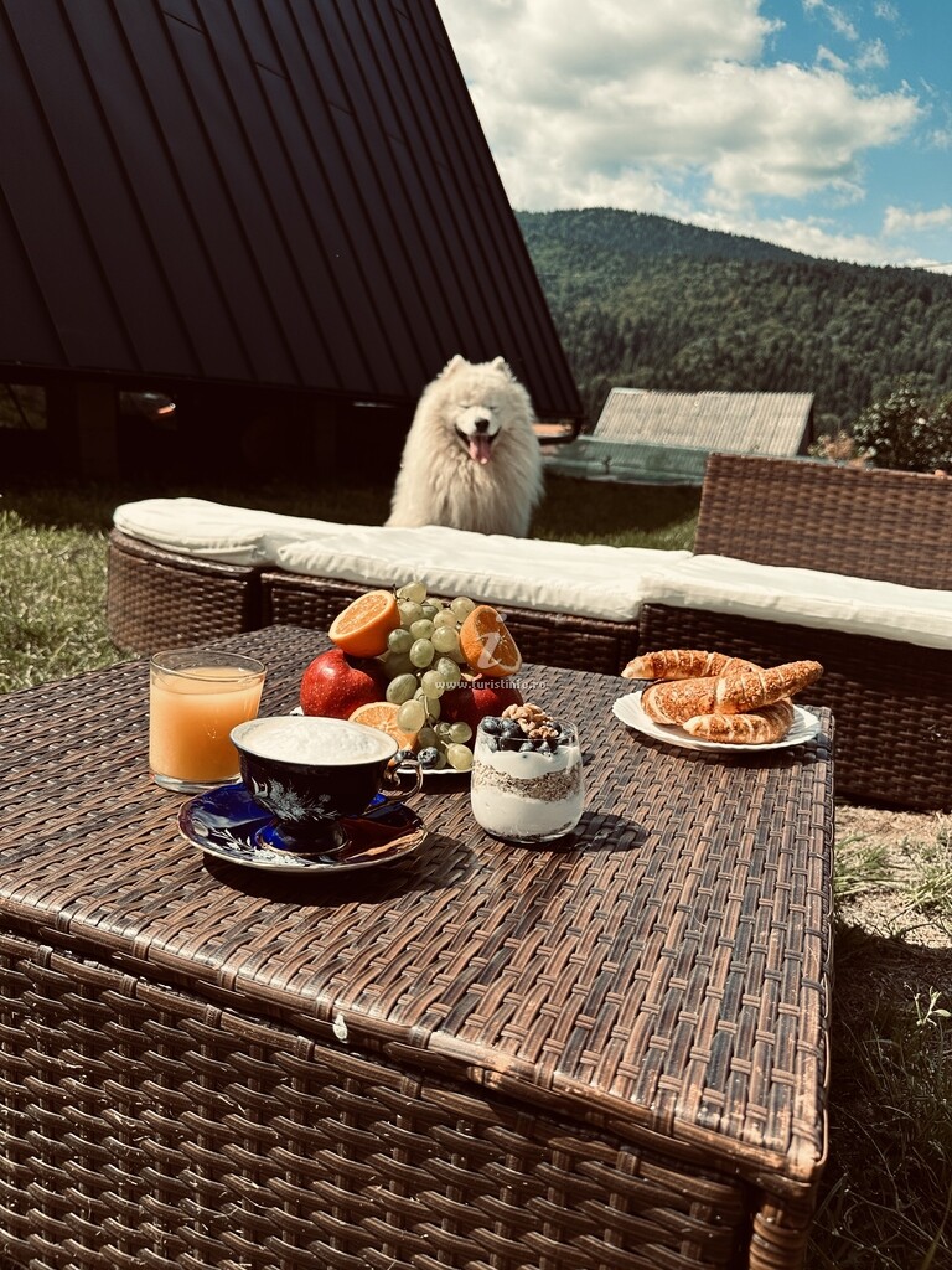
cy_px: 635
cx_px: 476
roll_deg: -2.0
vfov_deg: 71.6
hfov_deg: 56.8
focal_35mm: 24
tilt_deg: -14.8
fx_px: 880
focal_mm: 6.86
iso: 80
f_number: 1.78
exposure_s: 1/3717
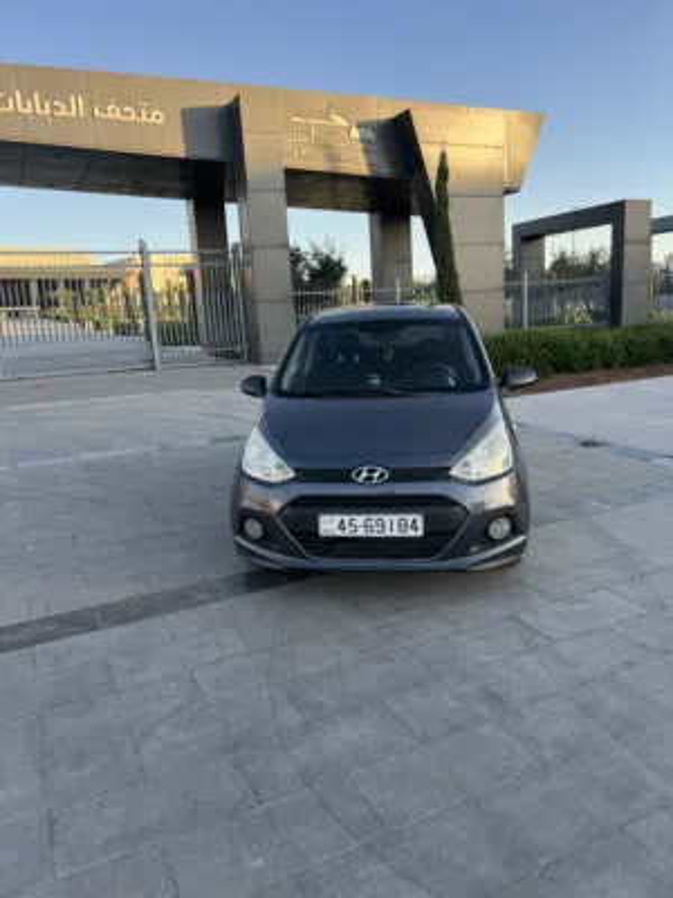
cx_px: 336
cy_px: 449
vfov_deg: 67.3
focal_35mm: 26
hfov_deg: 53.1
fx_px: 674
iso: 50
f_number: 1.5
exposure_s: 1/581
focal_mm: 5.7
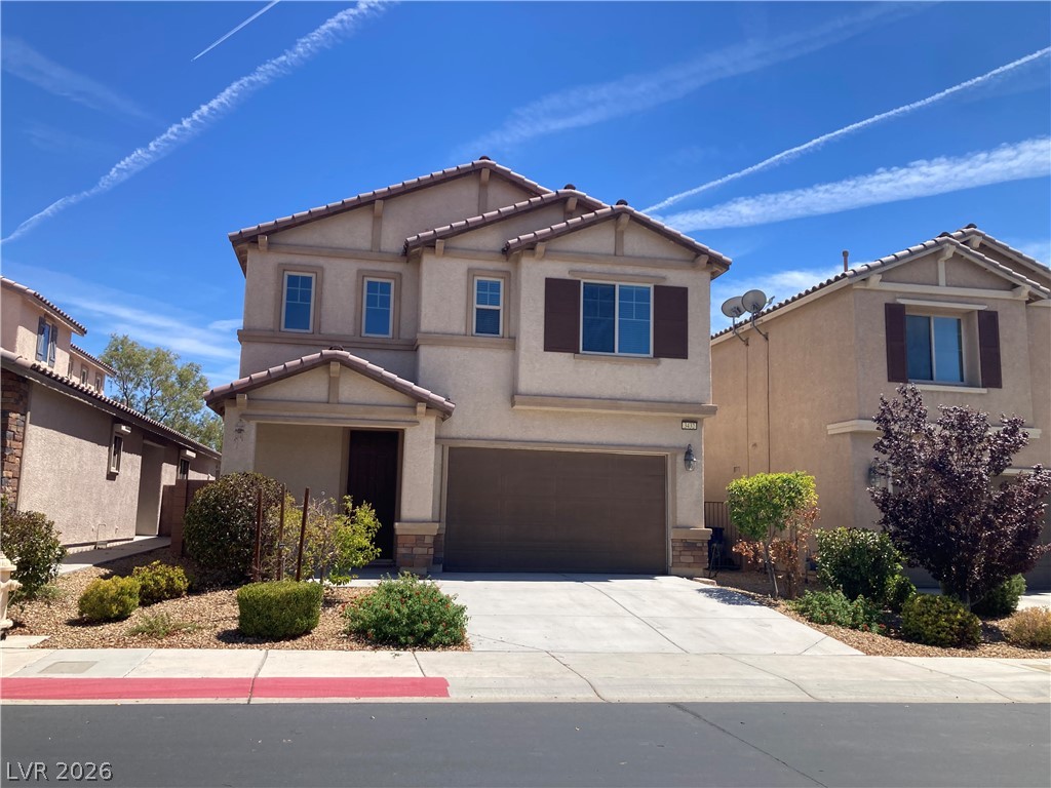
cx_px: 526
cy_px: 394
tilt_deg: +7.2
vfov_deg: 49.7
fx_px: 850
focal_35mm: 28
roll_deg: -2.7
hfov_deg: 63.4
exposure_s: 1/1845
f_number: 1.8
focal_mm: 3.99
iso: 20
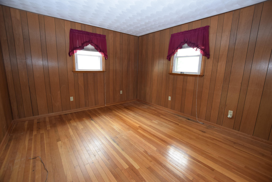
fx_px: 113
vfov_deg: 77.4
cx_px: 136
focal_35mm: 15
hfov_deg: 100.3
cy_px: 91
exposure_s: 1/60
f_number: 3.5
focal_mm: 10
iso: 1250
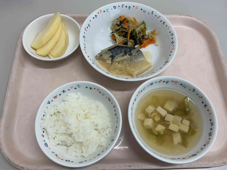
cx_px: 114
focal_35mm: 29
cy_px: 85
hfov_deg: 61.7
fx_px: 190
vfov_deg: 48.2
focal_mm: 3
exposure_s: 1/120
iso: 50
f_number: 1.8
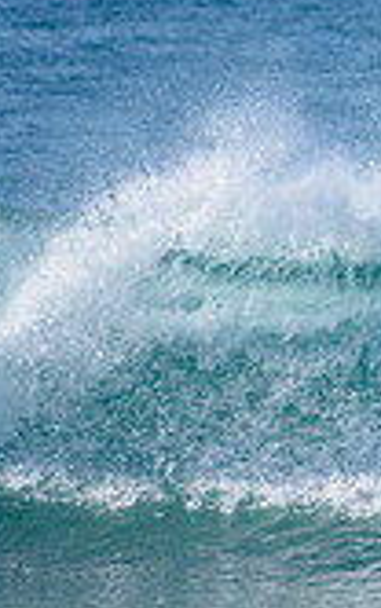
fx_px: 29554
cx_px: 923
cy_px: 152
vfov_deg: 1.2
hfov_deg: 0.7
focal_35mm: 1782
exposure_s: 1/2500
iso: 200
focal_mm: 500
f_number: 5.6
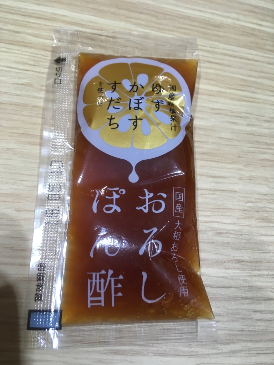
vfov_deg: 61.7
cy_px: 182
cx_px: 137
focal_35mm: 29
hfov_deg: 48.2
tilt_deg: -70.5
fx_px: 306
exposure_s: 1/30
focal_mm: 4.15
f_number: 2.2
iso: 32
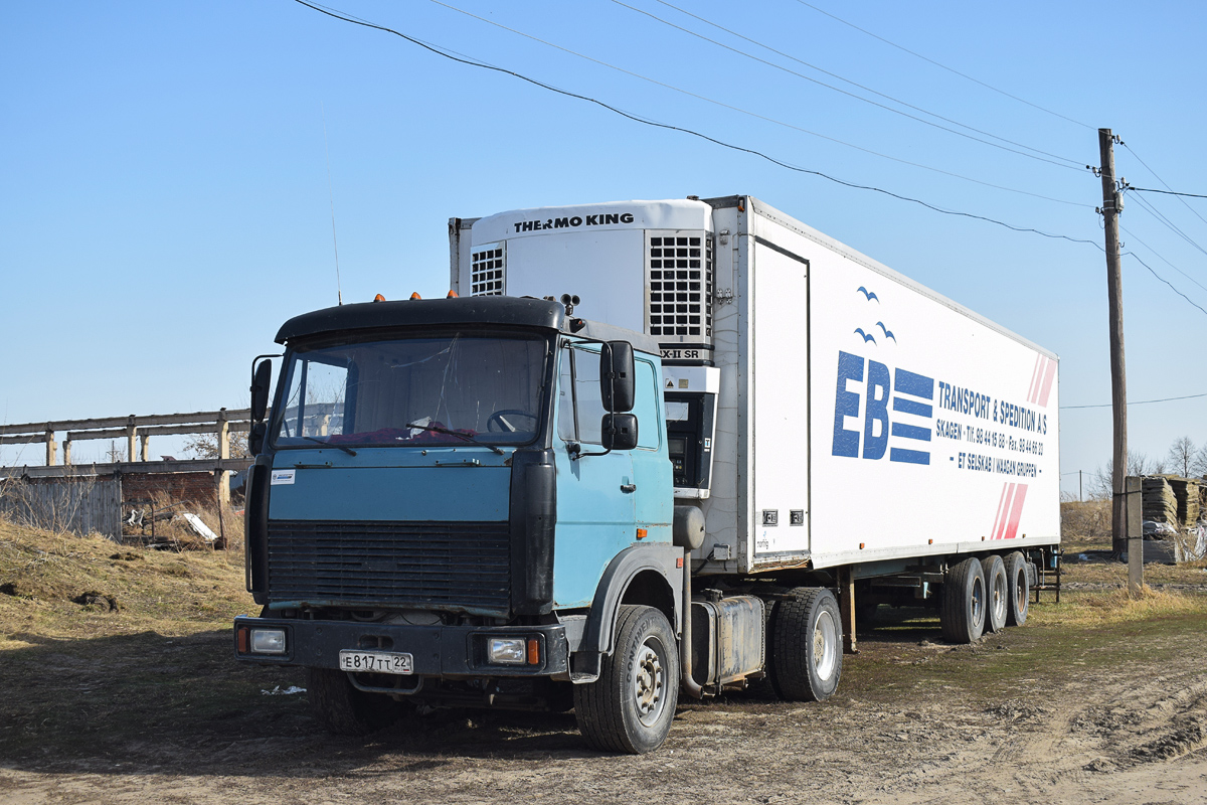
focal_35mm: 45
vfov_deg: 29.9
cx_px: 604
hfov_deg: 43.6
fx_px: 1509
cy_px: 402
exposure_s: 1/500
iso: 200
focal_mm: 30
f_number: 6.3
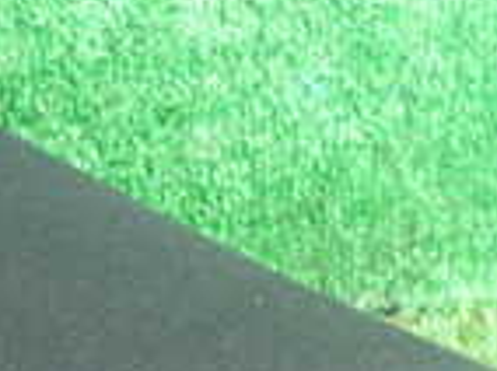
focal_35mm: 127
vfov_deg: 11.2
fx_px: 1820
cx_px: 91
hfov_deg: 15.4
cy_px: 536
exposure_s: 1/30
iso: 640
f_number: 2.3
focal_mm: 5.4
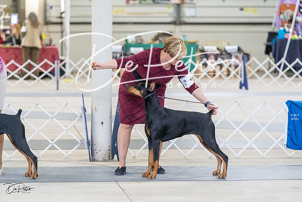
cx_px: 151
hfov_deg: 12.4
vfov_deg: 8.3
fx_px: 1384
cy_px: 101
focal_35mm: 165
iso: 6400
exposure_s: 1/320
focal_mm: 165
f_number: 3.5
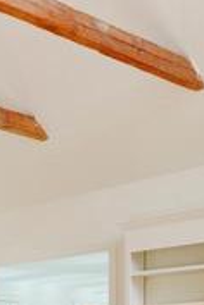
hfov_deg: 15.3
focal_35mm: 81
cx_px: -119
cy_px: 382
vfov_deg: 22.7
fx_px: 688
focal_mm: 14
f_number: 10
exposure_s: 1/80
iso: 320
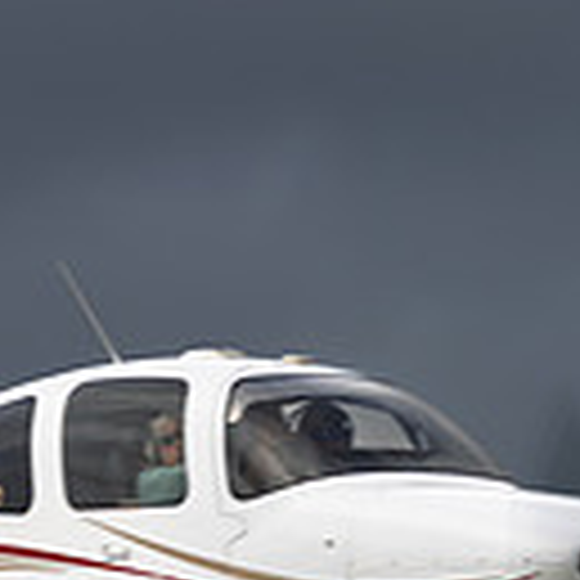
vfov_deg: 2.5
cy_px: 640
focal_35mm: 709
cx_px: 382
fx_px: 13440
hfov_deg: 2.5
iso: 100
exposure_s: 1/320
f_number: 5.6
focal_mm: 149
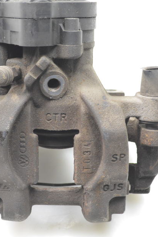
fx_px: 520
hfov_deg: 17.3
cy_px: 113
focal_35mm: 79
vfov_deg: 25.7
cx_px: 56
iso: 2500
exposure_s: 1/125
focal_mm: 32
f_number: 5.6
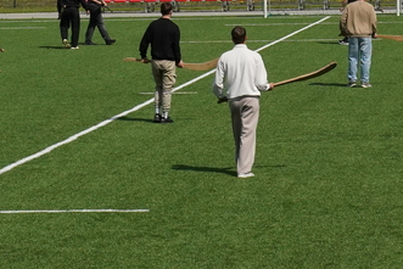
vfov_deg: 5.7
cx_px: 323
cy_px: -37
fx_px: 2677
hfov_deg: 8.6
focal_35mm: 239
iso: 2500
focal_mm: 64
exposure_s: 1/4000
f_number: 11
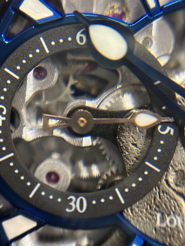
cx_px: 85
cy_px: 112
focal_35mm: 69
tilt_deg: -84.1
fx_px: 492
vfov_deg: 28.1
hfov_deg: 21.3
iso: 125
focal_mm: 5.96
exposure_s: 1/40
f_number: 1.6
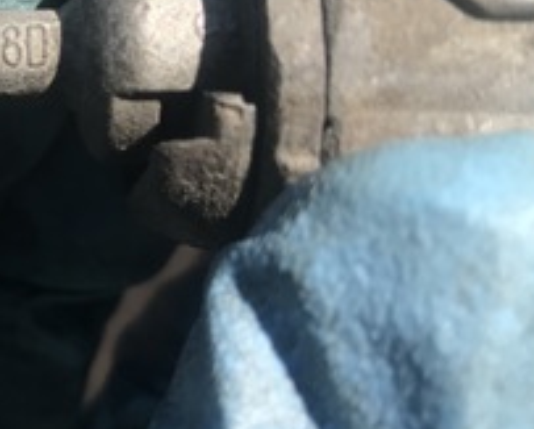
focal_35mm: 86
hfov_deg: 20.4
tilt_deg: -58.9
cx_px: -147
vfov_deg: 17.6
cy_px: 43
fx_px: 1361
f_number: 1.8
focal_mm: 3.99
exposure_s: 1/1140
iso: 20
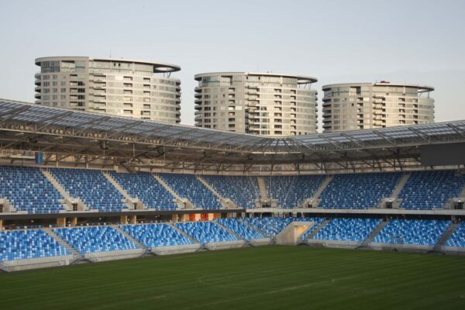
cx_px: 232
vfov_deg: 28.1
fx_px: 620
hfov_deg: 41.1
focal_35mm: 48
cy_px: 155
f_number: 13
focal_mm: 48
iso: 100
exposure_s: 1/5
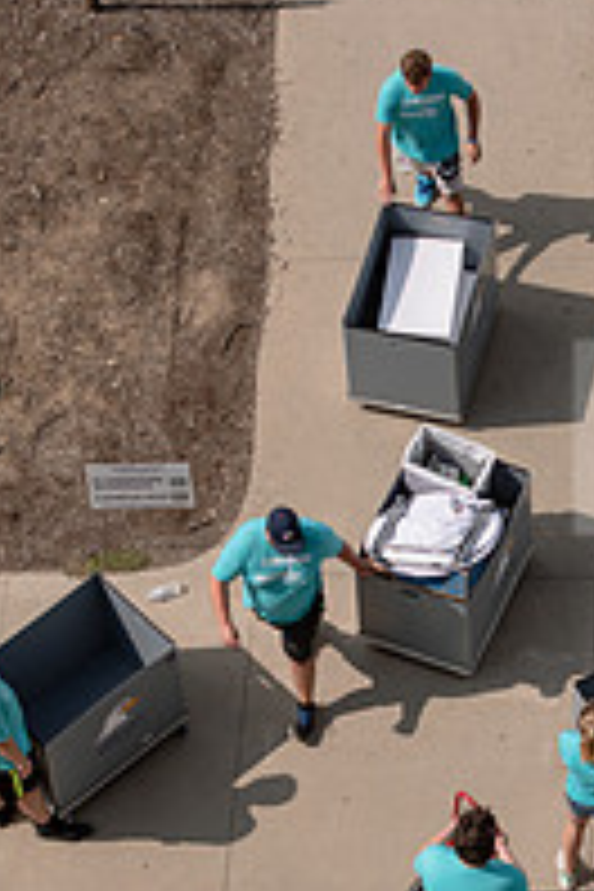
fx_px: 3935
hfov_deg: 8.6
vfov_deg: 12.9
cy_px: 621
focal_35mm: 159
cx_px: 504
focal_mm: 70
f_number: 4
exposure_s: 1/1000
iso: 64
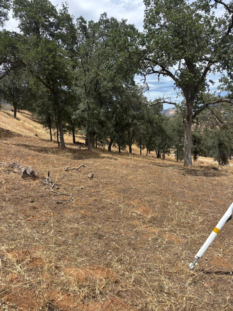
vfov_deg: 67.3
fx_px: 233
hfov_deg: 53.1
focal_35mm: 26
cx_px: 116
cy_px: 156
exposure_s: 1/3788
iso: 50
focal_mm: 5.96
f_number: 1.6
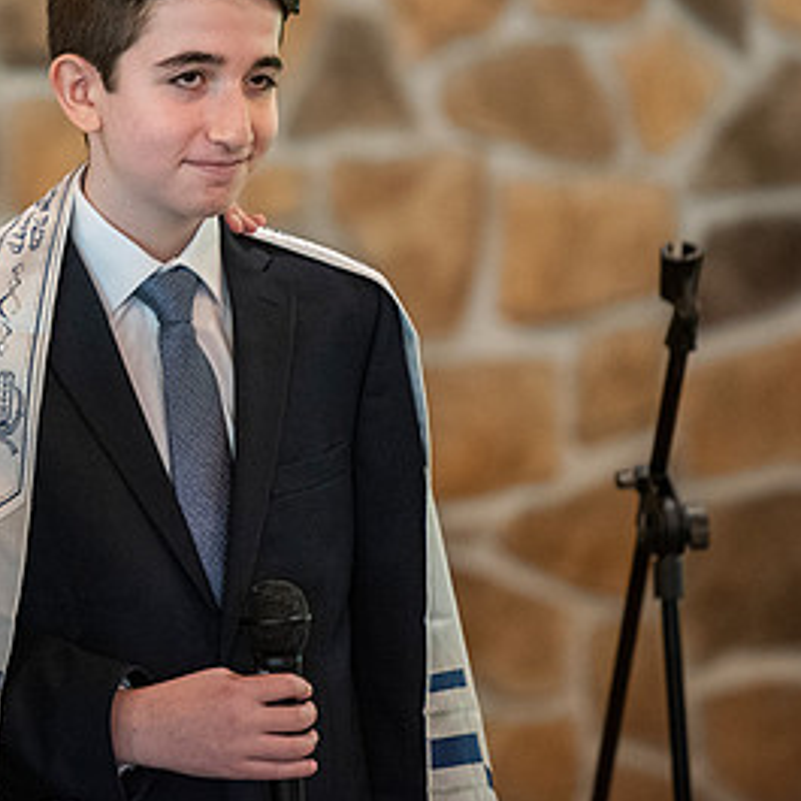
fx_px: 9268
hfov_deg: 4.9
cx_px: 42
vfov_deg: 4.9
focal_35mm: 354
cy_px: 228
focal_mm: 190
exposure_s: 1/60
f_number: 3.5
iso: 3200
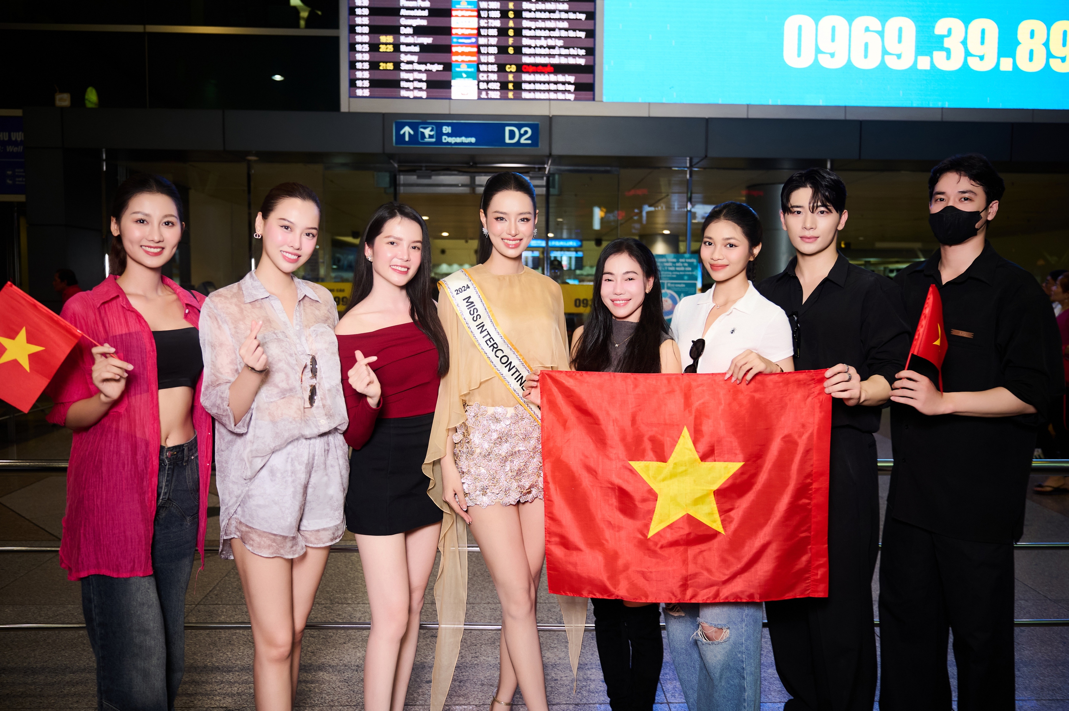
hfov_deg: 65.5
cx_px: 534
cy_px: 356
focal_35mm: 28
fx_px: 831
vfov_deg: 46.3
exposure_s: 1/200
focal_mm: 28
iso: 640
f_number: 2.8
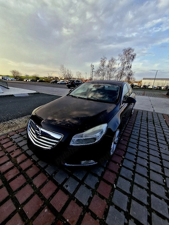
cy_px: 112
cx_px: 84
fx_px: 85
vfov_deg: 106.2
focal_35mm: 13
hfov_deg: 89.9
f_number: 2.2
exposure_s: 1/714
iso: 50
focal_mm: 1.74
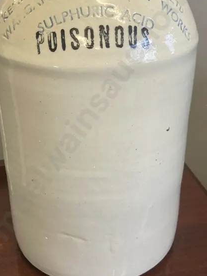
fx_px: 414
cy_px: 108
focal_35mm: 52
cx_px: 95
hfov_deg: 28.1
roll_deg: -0.1
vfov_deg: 36.6
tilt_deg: -24.9
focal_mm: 3.99
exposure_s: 1/50
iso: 80
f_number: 1.8
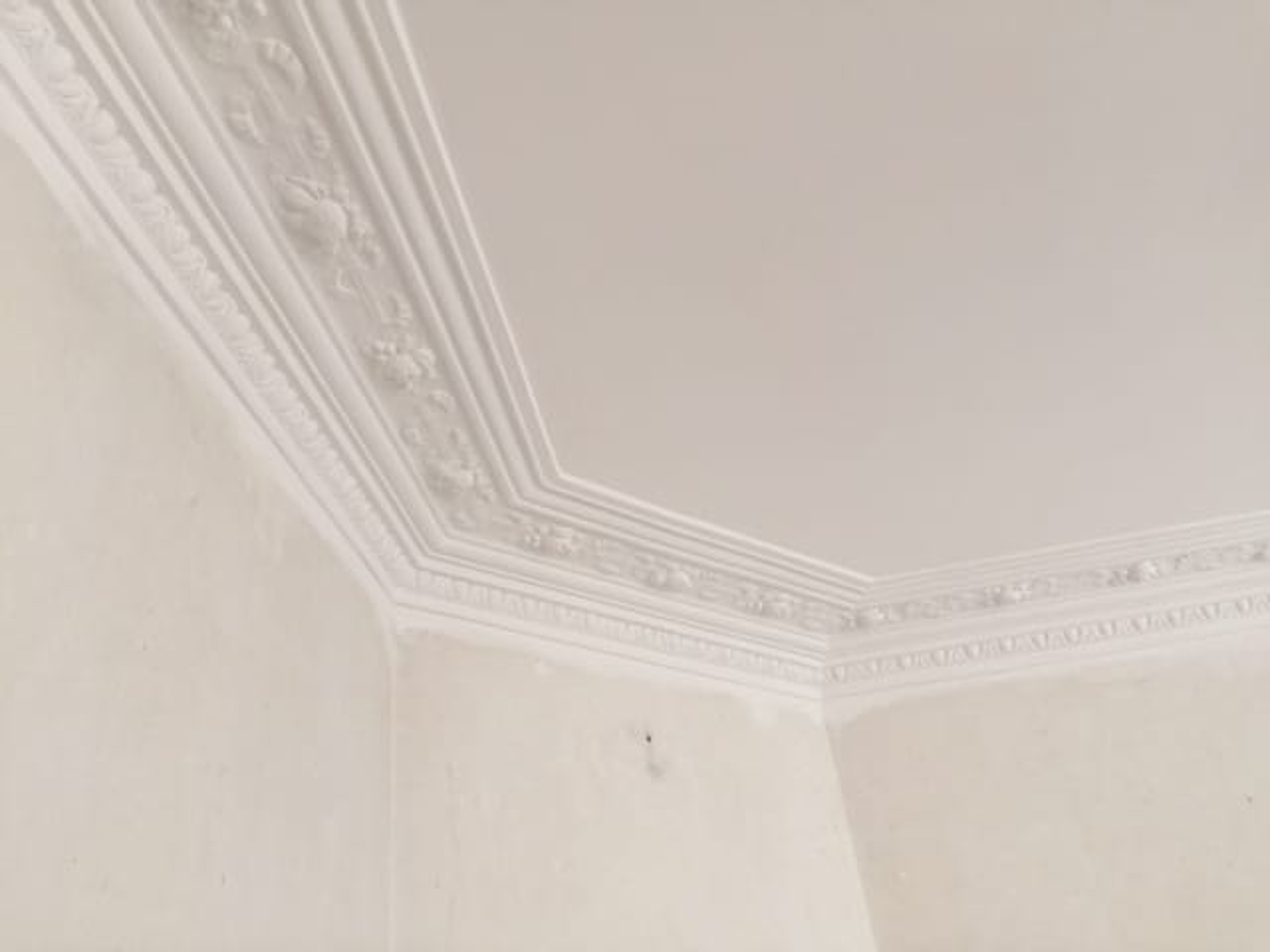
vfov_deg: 48.2
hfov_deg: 61.7
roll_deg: +6.1
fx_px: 1064
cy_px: 476
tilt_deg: +34.5
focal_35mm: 29
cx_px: 635
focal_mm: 4.15
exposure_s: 1/33
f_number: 2.2
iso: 32
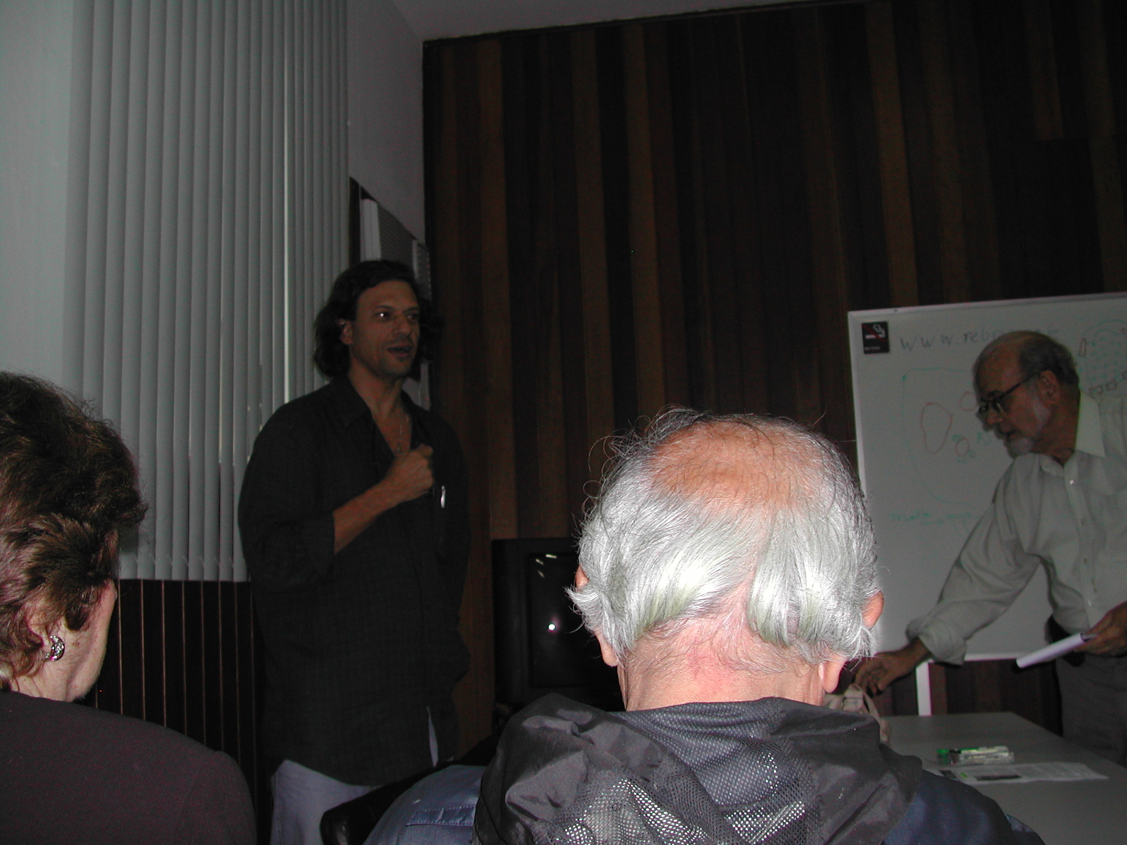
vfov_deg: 37.7
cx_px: 564
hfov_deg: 49.0
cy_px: 422
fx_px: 1237
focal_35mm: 38
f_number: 2.8
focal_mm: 8
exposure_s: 1/60
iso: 100
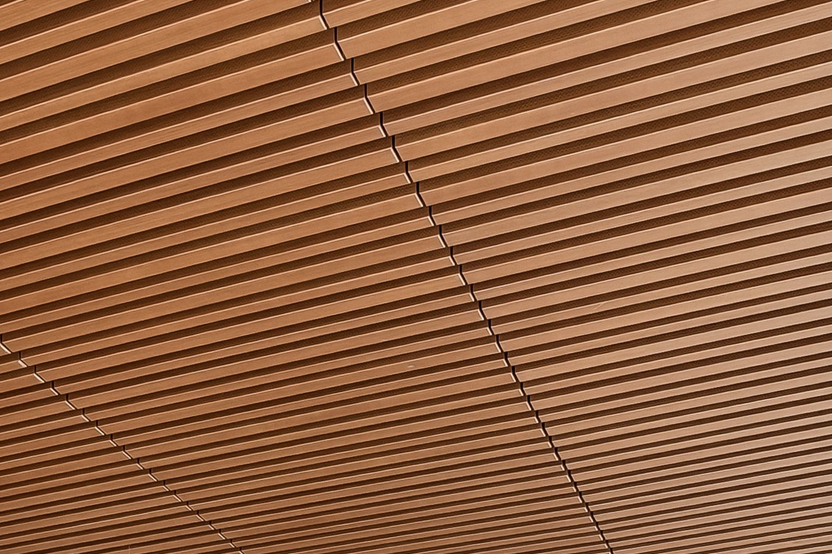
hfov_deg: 25.6
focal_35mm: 71
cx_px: -156
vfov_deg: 14.8
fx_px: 1641
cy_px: 1192
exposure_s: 1/6
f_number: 6.3
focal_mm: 14
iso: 200
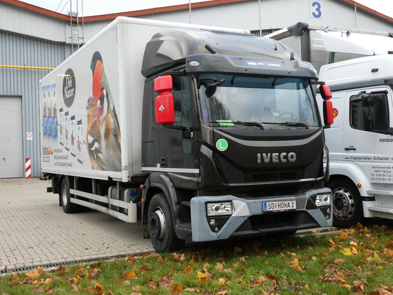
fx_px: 454
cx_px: 196
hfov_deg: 46.8
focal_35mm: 40
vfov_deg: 36.0
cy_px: 148
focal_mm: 7.2
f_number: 3.8
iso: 320
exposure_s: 1/80
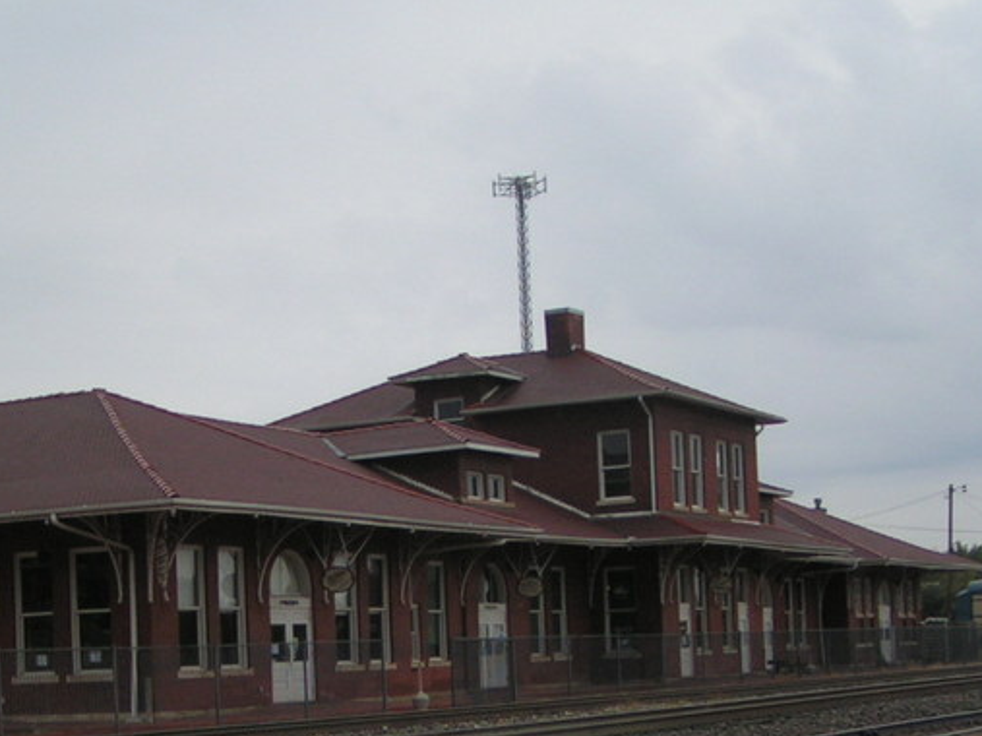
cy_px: 554
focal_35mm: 72
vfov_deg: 20.3
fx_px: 2042
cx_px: 320
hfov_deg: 26.9
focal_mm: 5.8
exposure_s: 1/100
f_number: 2.8
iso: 50
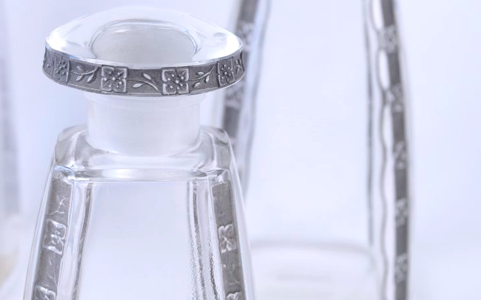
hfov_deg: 20.7
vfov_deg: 13.0
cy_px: 95
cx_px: 159
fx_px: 1310
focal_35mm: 100
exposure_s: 1/20
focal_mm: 40
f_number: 9
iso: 200
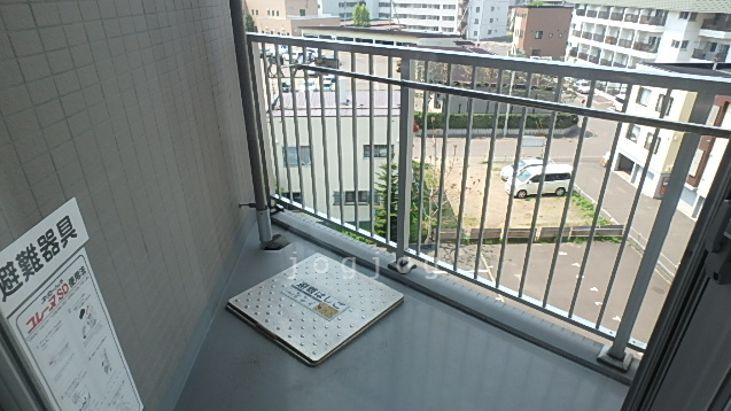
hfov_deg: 78.7
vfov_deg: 48.8
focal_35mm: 23
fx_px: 446
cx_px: 366
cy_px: 265
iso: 125
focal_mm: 3.7
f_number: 3.5
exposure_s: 1/320
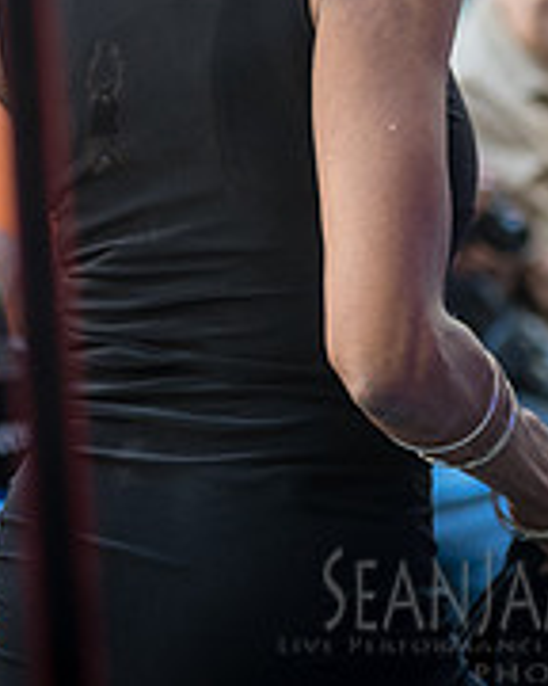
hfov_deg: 4.7
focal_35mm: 326
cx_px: 624
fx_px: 6609
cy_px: -176
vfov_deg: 5.9
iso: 1600
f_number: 4
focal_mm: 92
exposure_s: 1/250
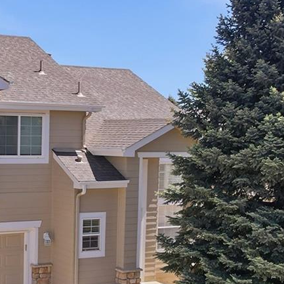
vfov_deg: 24.8
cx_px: 38
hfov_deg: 24.4
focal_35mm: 69
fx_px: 640
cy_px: 199
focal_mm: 8.4
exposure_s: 1/120
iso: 100
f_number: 2.8
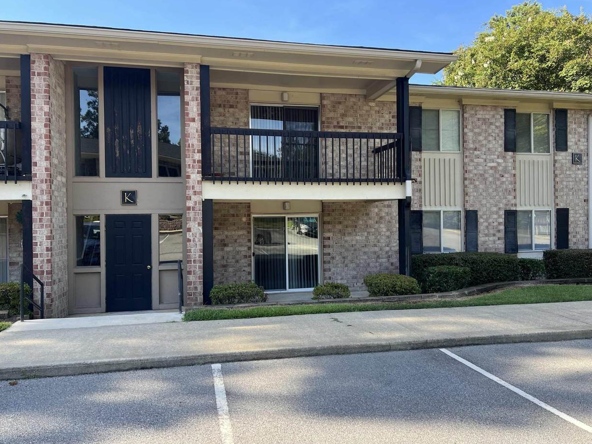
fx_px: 462
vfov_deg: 51.3
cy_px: 218
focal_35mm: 27
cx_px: 303
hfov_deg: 65.3
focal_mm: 5.7
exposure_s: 1/588
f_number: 1.5
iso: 50
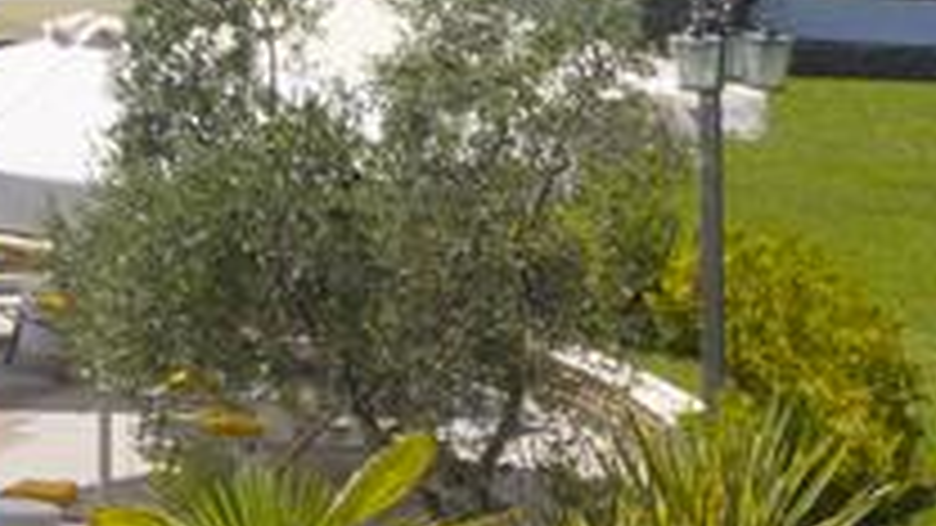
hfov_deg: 8.0
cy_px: -548
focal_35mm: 226
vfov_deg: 5.3
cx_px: -2012
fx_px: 5609
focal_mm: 10.26
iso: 100
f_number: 6.3
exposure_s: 1/800
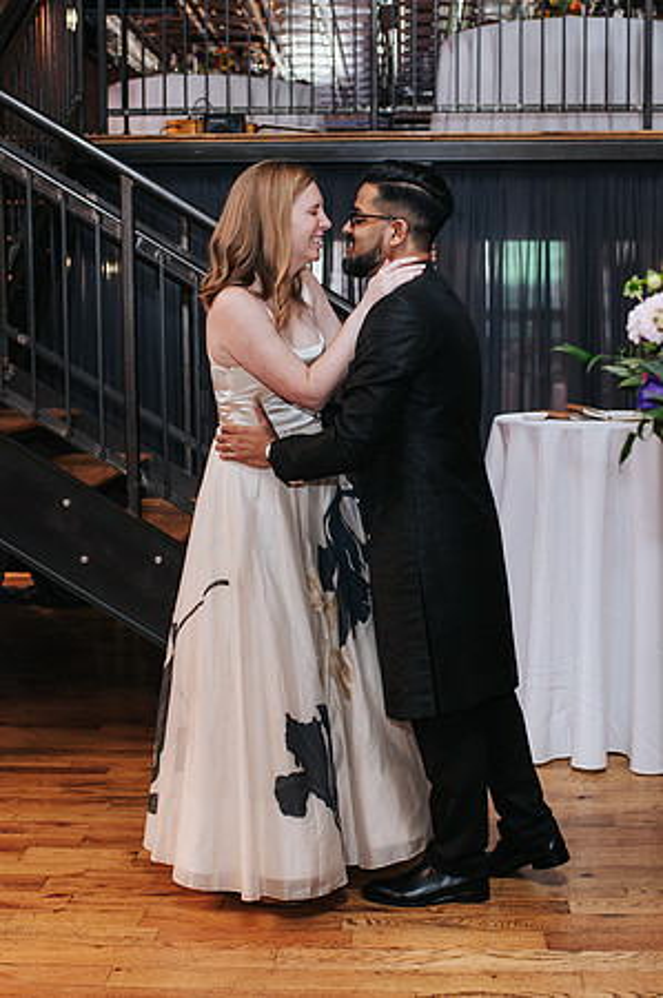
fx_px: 1470
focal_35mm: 53
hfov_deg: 25.4
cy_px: 499
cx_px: 363
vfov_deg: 37.5
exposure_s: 1/200
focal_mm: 35
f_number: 3.2
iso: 800
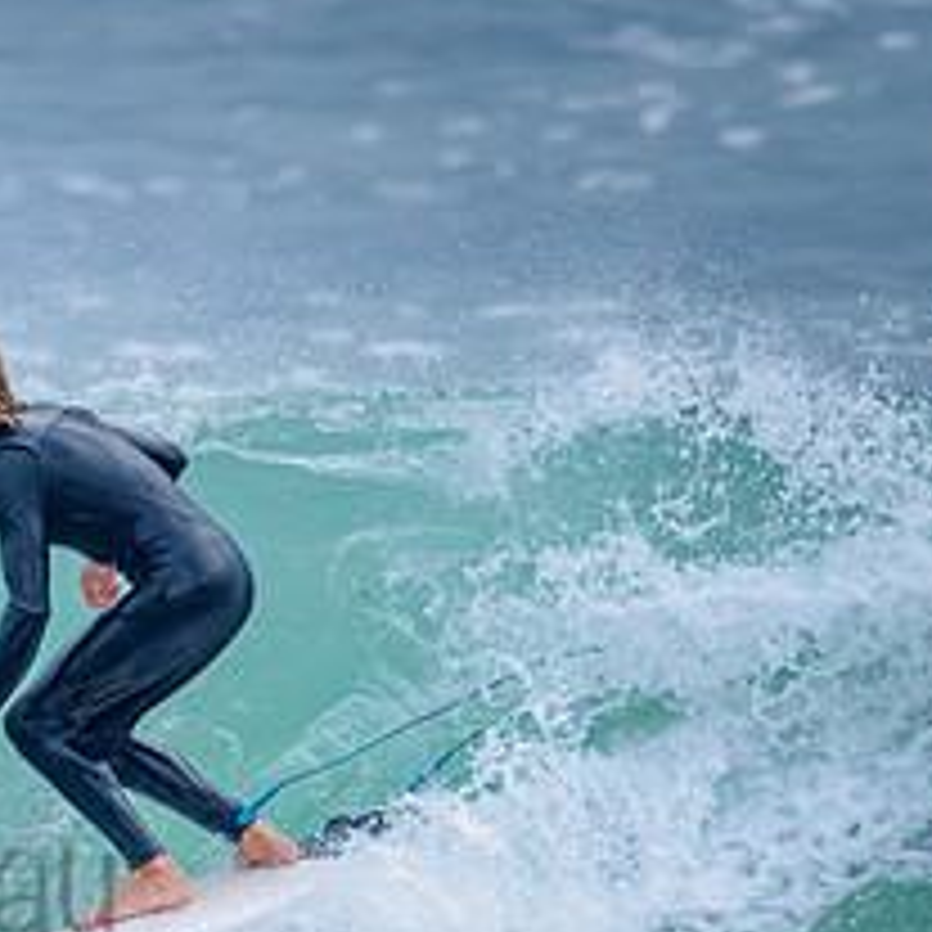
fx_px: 44443
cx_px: -66
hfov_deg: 1.2
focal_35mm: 1459
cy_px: 634
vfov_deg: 1.2
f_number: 5.6
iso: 800
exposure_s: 1/2000
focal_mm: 500
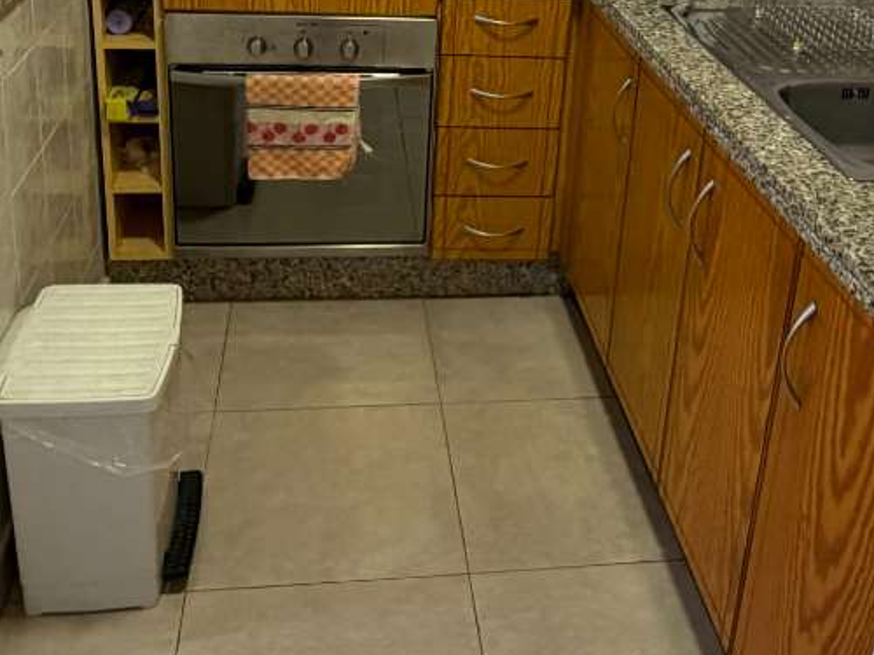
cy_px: 81
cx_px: 500
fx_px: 1060
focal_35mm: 42
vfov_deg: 32.8
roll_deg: -3.9
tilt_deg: -18.4
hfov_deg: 44.7
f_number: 2.2
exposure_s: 1/100
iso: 320
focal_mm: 2.22
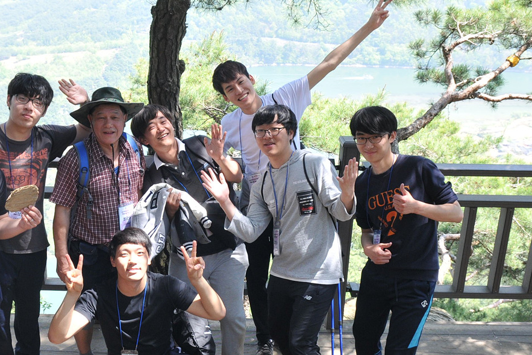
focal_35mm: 56
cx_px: 193
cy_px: 185
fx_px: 828
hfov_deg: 35.4
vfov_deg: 24.2
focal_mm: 22
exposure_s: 1/160
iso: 500
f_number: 7.1
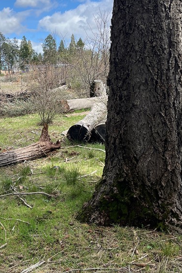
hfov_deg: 26.6
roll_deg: +0.9
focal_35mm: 49
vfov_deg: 40.3
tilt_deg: -4.5
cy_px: 123
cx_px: 18
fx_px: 371
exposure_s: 1/2268
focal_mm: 5.1
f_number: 1.6
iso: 50
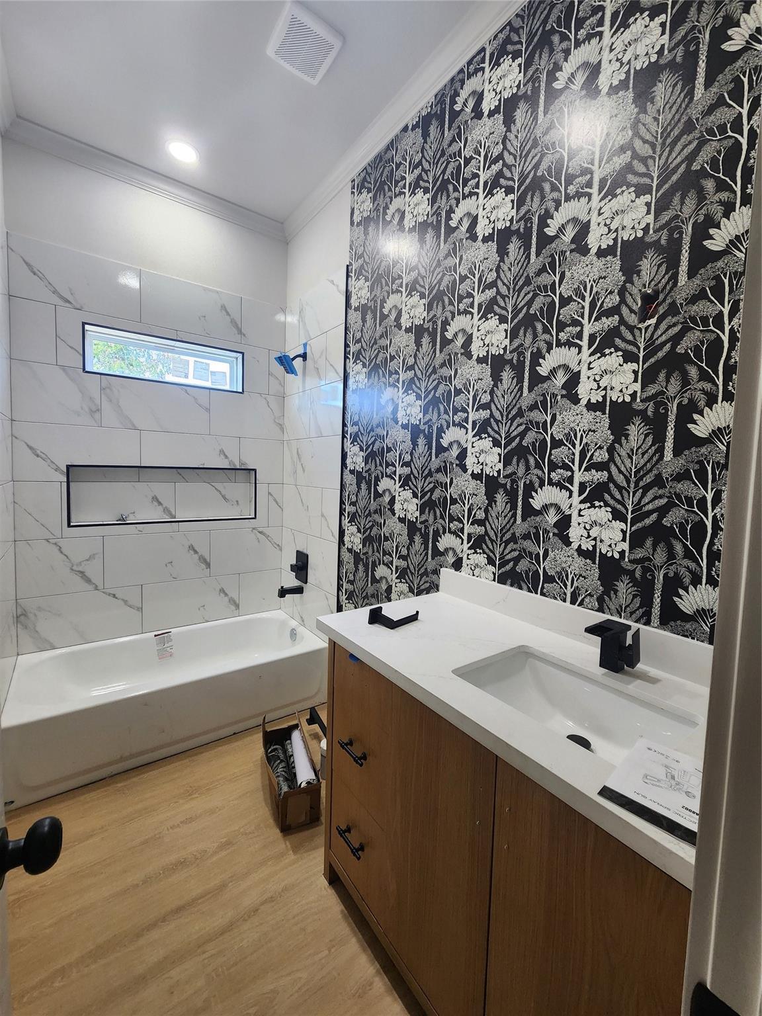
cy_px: 508
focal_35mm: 13
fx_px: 382
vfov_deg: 106.2
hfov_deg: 89.9
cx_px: 381
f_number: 2.2
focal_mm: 2.2
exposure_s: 1/60
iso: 200
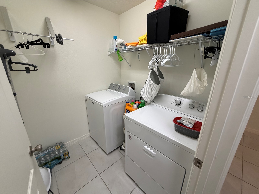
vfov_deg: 85.7
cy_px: 97
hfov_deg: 102.1
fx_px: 105
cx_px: 130
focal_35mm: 14
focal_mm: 2.22
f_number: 2.2
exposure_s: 1/120
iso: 200
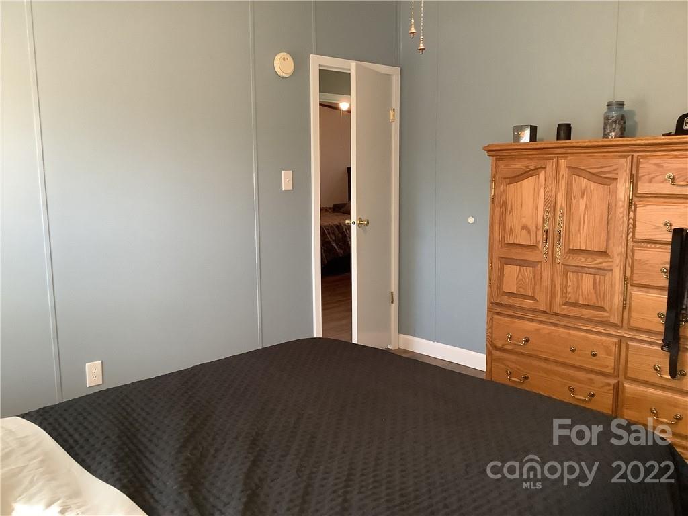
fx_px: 616
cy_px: 258
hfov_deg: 58.4
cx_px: 344
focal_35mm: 31
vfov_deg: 45.4
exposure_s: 1/50
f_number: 2.4
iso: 320
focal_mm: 3.3
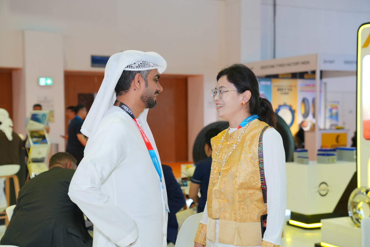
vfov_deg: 23.4
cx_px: 189
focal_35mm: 58
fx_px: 596
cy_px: 124
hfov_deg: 34.5
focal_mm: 56
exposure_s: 1/160
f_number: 3.5
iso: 800
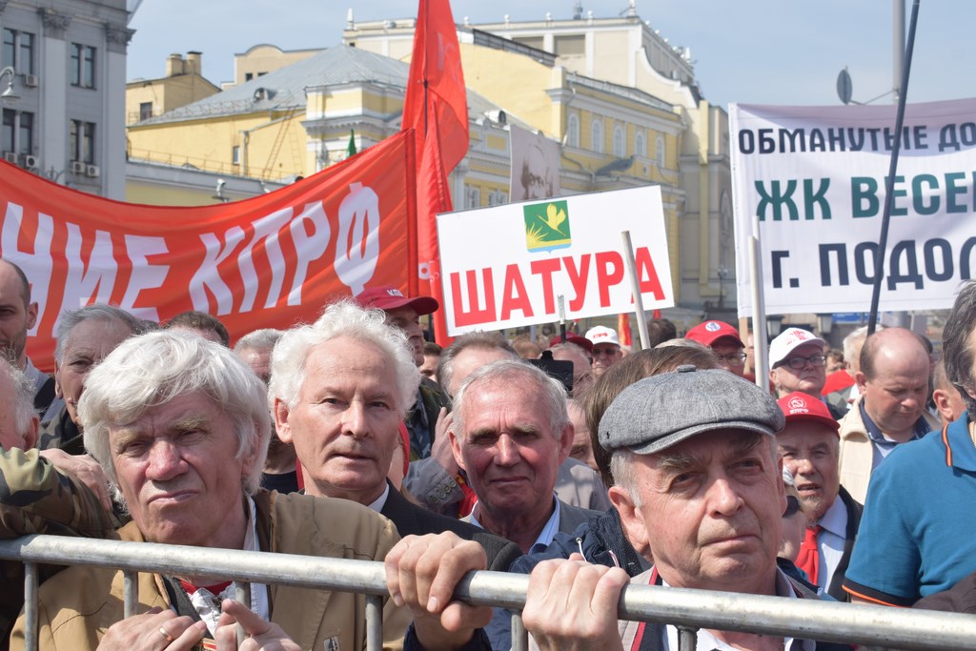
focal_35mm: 54
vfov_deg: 25.1
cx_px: 488
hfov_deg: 36.9
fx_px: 1464
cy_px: 326
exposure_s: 1/400
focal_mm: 36
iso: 200
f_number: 10
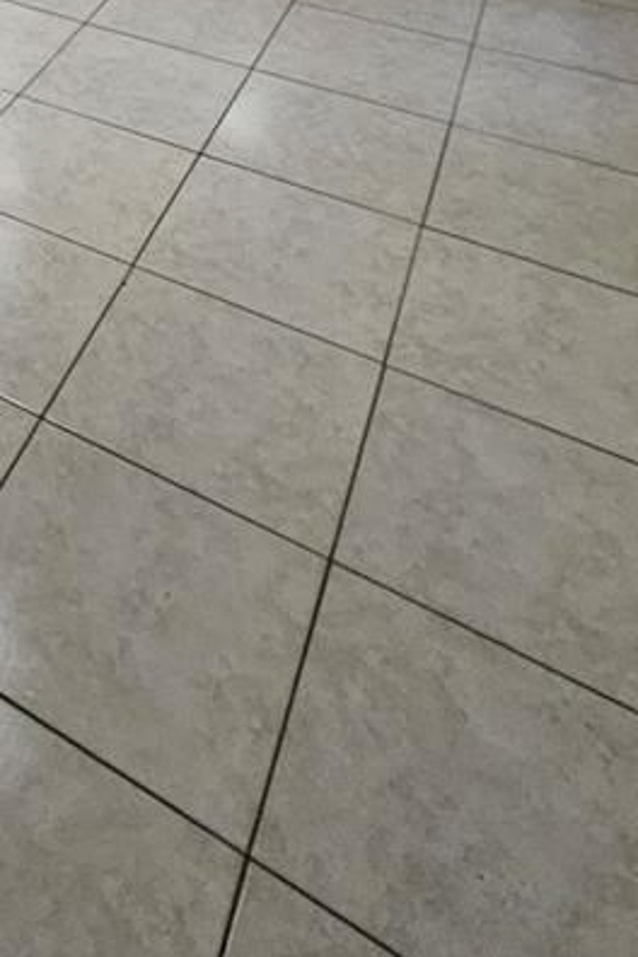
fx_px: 1090
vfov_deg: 36.3
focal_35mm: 41
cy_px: -201
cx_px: -227
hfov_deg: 26.7
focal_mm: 1.74
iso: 400
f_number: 2.2
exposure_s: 1/60
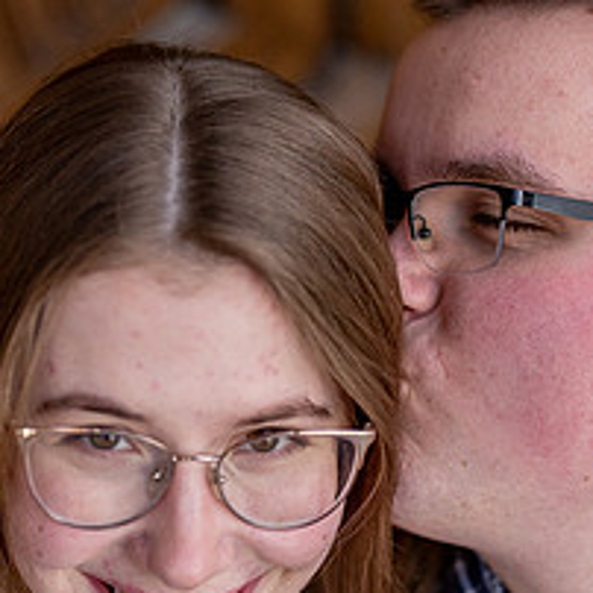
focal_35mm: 122
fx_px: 2365
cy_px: 380
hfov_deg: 14.3
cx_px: 338
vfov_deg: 14.3
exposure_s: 1/6400
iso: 1600
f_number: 1.8
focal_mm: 50
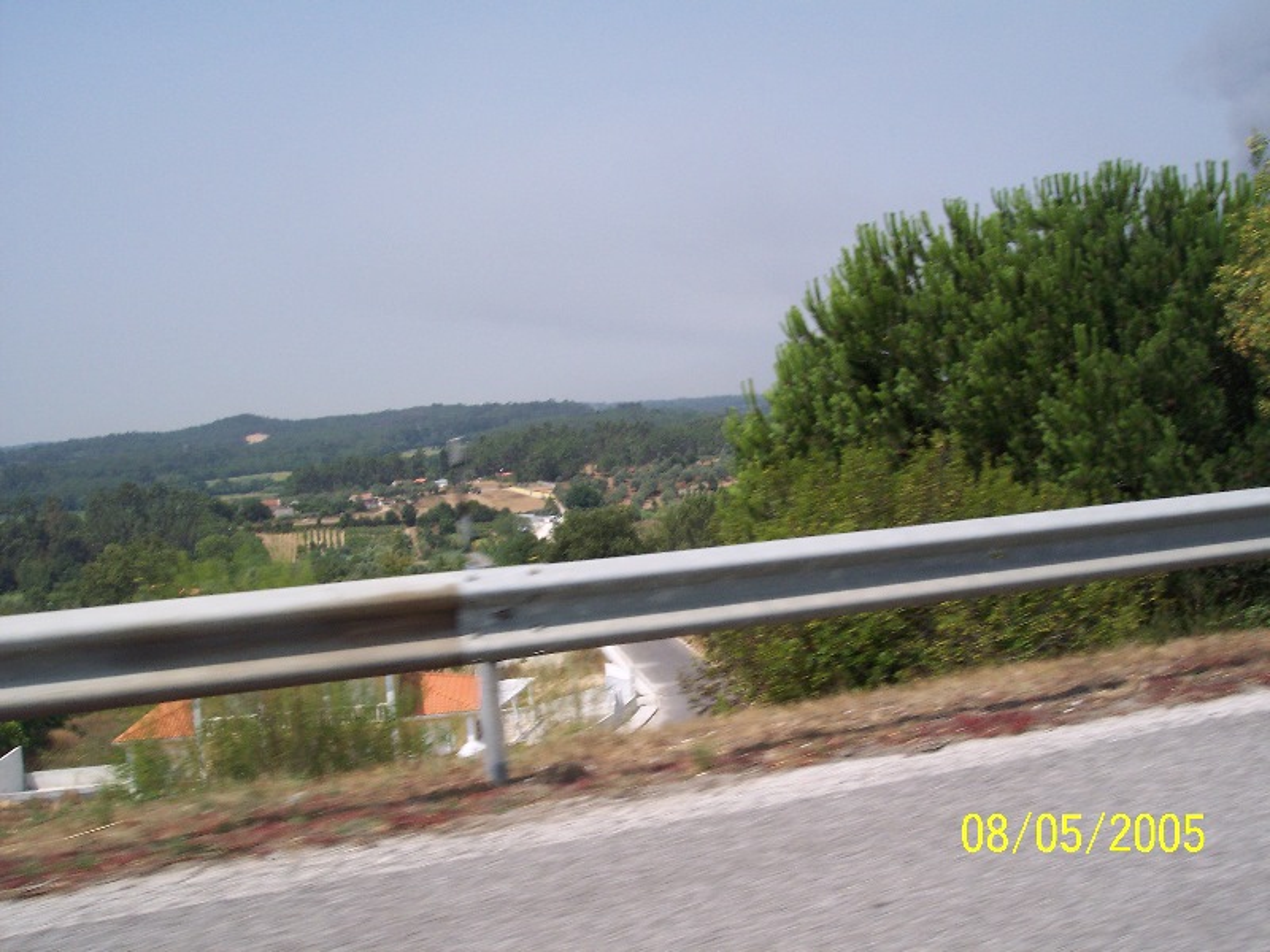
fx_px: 1394
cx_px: 635
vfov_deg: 37.7
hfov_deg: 49.0
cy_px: 476
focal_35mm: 38
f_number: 4.8
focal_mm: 8
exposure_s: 1/1000
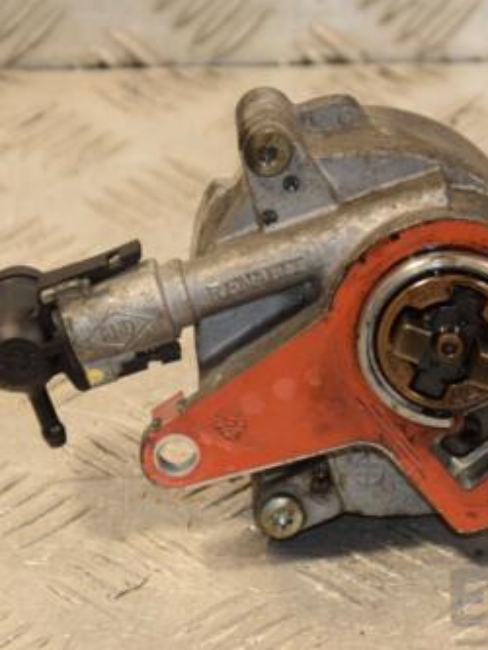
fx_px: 4490
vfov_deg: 8.3
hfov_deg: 6.2
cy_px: 338
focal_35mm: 239
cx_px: 414
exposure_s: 1/200
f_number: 5.6
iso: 800
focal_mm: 92
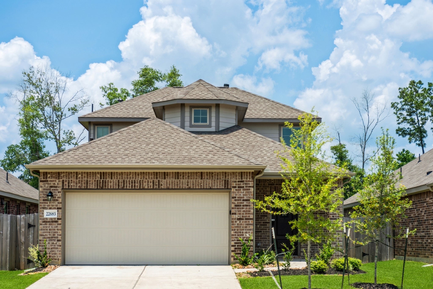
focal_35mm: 70
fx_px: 842
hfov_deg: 28.8
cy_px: 144
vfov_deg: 19.5
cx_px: 216
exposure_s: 1/500
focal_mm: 70
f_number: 8
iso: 100
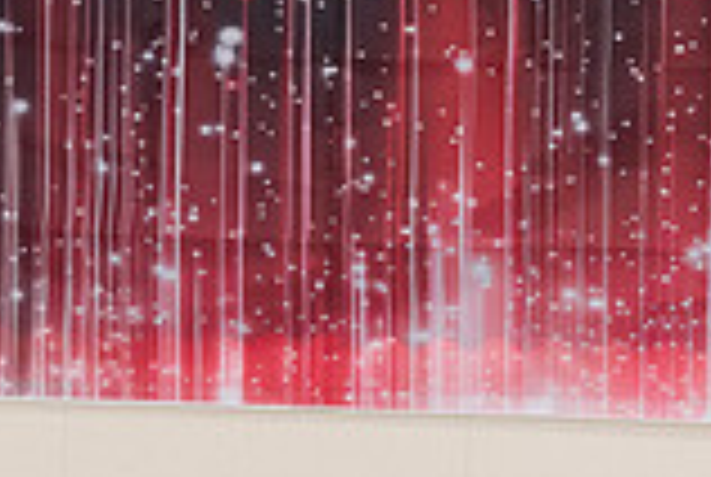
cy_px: -212
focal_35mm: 202
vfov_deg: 6.7
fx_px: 3997
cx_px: 715
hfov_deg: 10.1
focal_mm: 48
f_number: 2.8
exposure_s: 1/200
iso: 1000
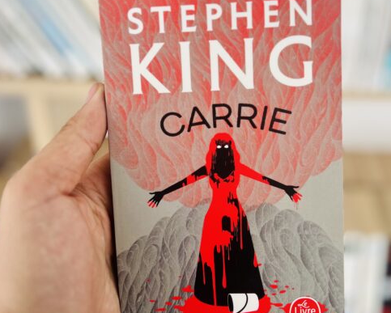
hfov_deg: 43.8
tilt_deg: -33.8
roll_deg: -0.1
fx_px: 486
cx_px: 199
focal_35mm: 42
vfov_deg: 35.7
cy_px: 143
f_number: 1.5
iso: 80
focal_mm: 5.7
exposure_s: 1/121
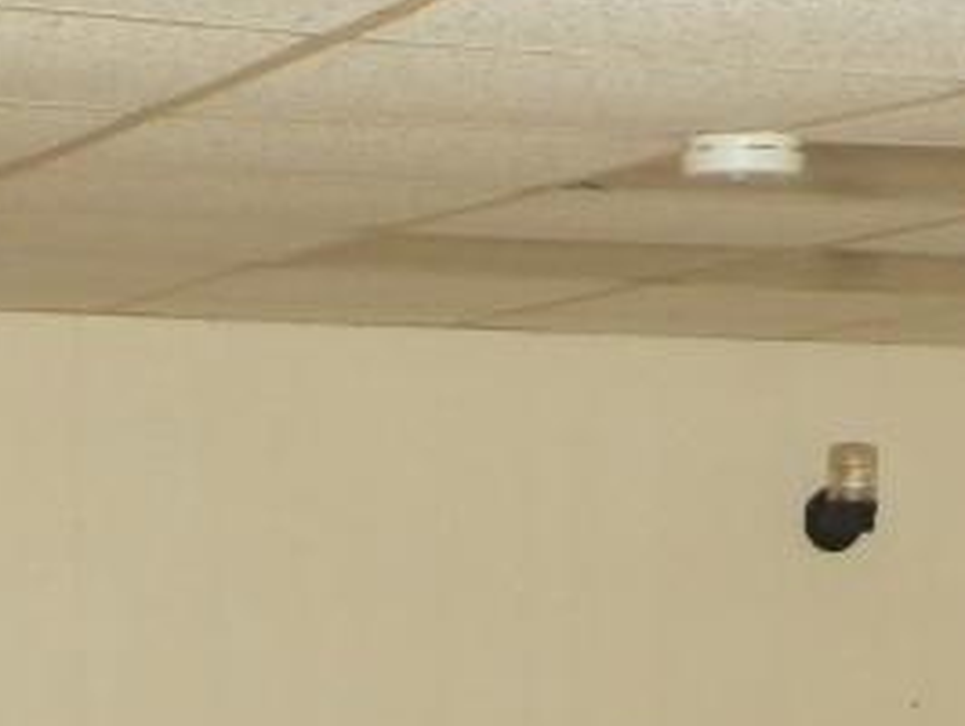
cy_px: 1231
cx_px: 551
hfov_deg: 13.1
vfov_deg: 9.5
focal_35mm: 150
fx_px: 4185
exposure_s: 1/30
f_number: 3.2
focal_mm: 6.9
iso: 200
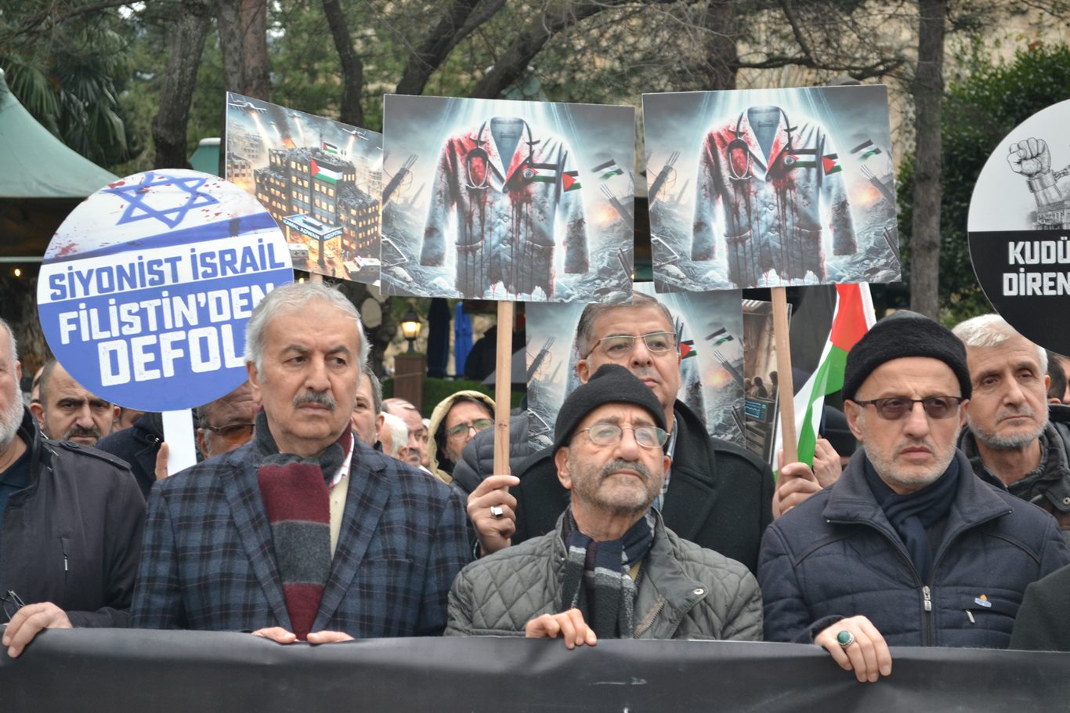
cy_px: 356
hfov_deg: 24.6
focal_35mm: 82
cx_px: 535
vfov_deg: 16.5
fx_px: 2451
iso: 360
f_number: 5.6
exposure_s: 1/60
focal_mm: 55
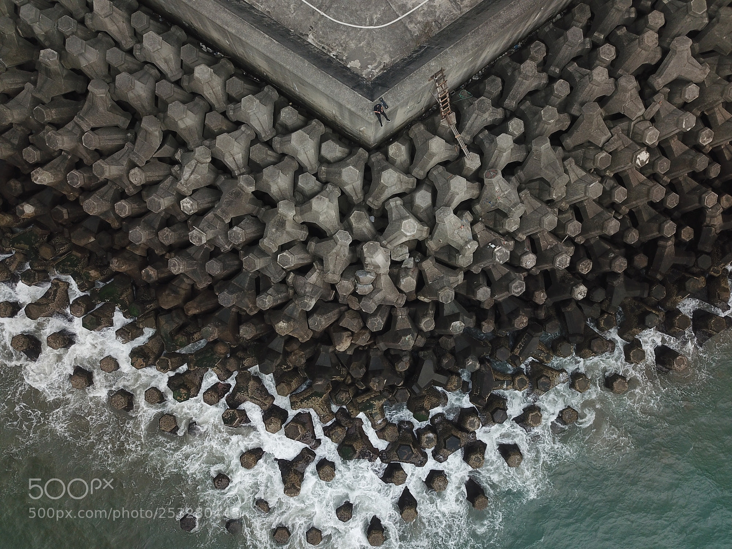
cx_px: 366
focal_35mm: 26
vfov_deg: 53.1
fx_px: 550
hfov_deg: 67.3
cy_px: 274
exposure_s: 1/327
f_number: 2.2
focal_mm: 4.73
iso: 100
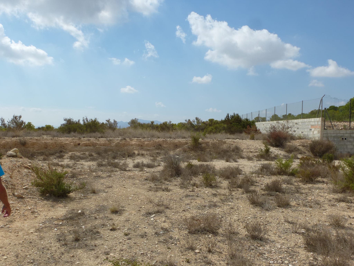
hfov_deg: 60.0
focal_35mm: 30
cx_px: 177
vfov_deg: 46.8
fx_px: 307
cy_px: 133
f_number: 4
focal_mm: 5.4
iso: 100
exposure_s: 1/2000
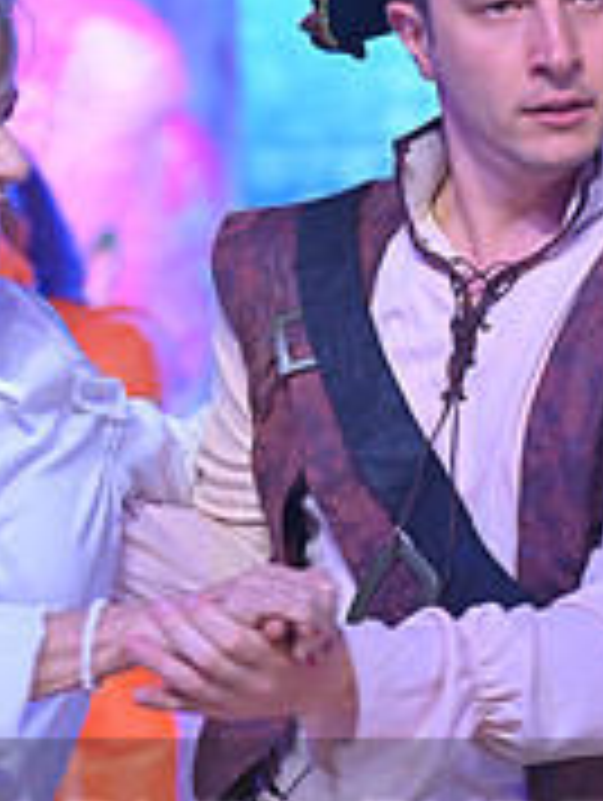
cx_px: 133
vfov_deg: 7.9
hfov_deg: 6.0
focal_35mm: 250
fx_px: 5793
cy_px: 891
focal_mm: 80
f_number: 4
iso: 1250
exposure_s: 1/250
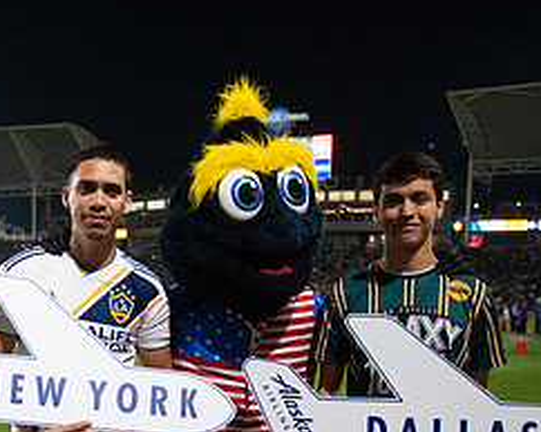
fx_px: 864
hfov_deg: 33.5
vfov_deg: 26.9
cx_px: 85
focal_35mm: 54
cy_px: 405
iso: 2500
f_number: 2.8
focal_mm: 24
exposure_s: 1/3200
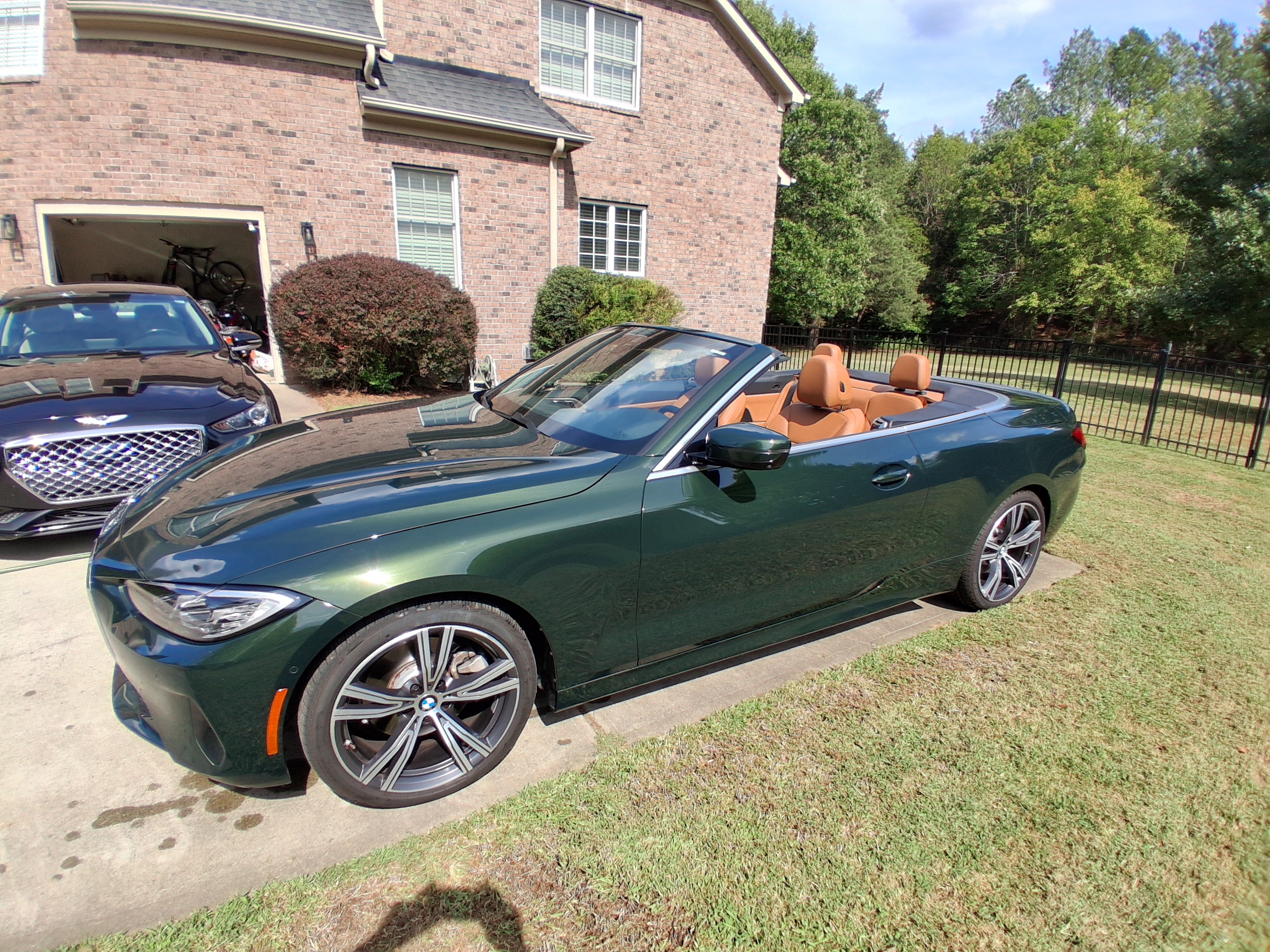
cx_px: 635
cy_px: 476
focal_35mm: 17
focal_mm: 1.4
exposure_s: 1/1012
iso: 50
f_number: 2.2
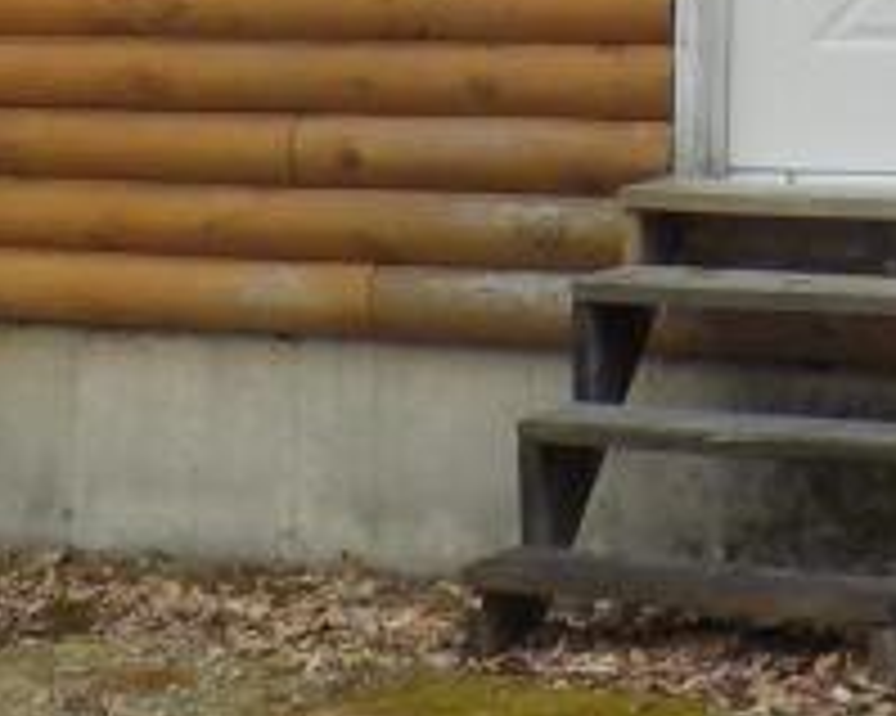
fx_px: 4002
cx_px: 1135
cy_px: -572
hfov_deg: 12.4
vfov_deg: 9.7
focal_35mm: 151
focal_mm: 4.1
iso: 125
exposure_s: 1/400
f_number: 3.3
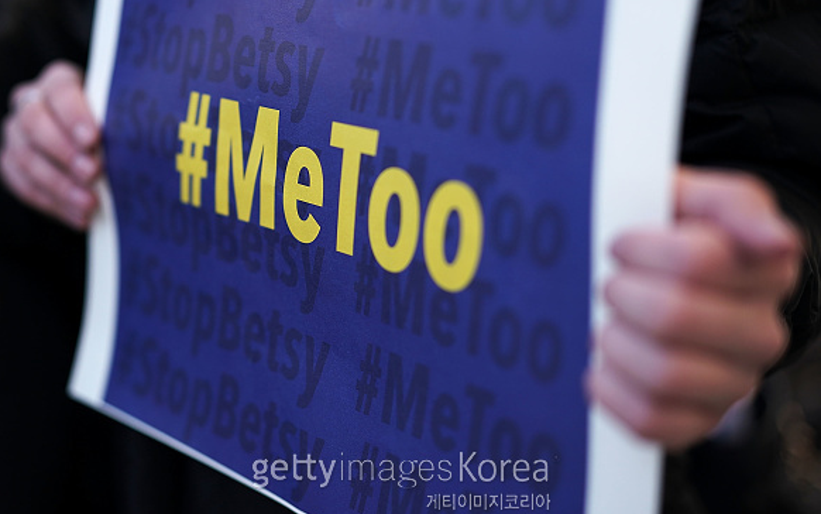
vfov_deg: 24.9
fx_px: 1164
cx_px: 405
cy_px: 256
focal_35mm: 52
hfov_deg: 38.9
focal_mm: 50
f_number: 1.4
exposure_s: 1/4000
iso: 200
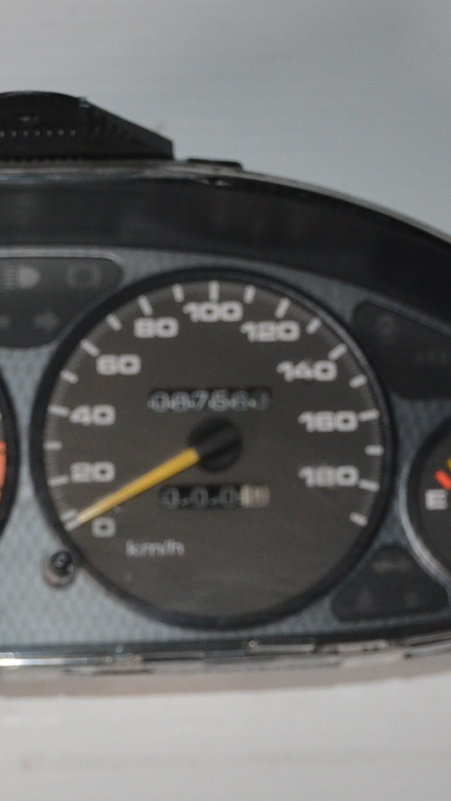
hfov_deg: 10.3
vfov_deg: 18.2
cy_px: 517
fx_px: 2495
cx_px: 46
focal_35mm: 117
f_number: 4
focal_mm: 27
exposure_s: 1/60
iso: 800
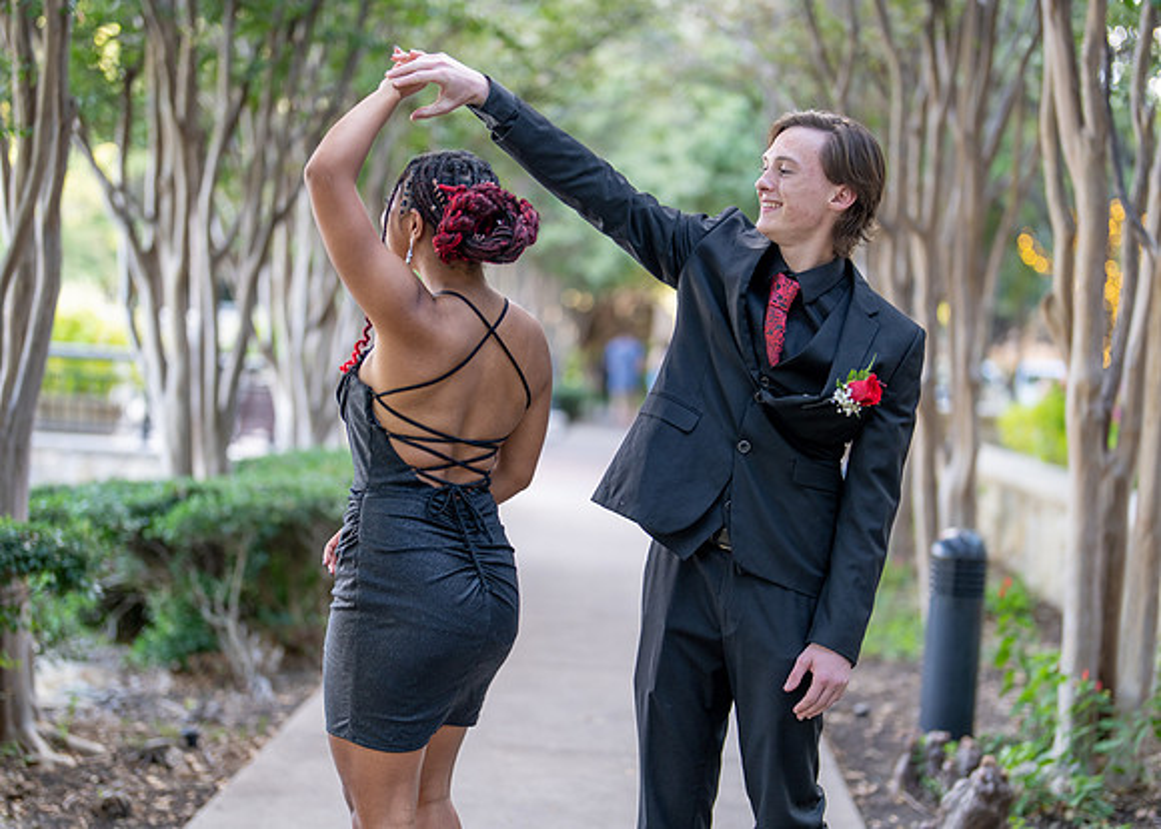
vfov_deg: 21.5
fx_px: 2186
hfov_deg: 29.7
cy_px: 471
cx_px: 579
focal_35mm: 66
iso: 100
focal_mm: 50
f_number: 1.2
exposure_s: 1/250
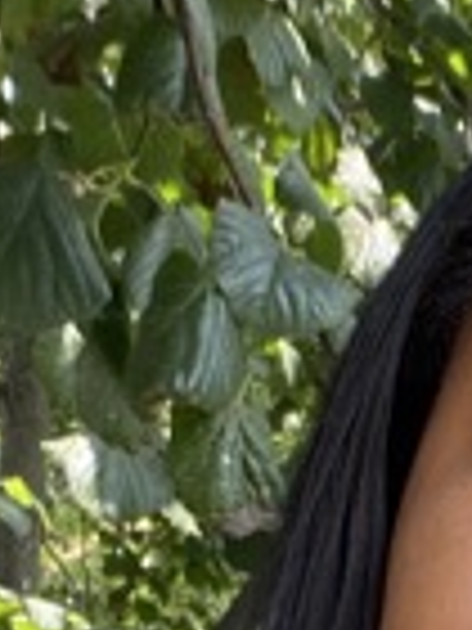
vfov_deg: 14.7
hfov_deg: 11.2
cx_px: 620
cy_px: 774
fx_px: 2345
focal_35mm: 129
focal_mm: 2.71
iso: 25
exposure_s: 1/122
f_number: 2.2
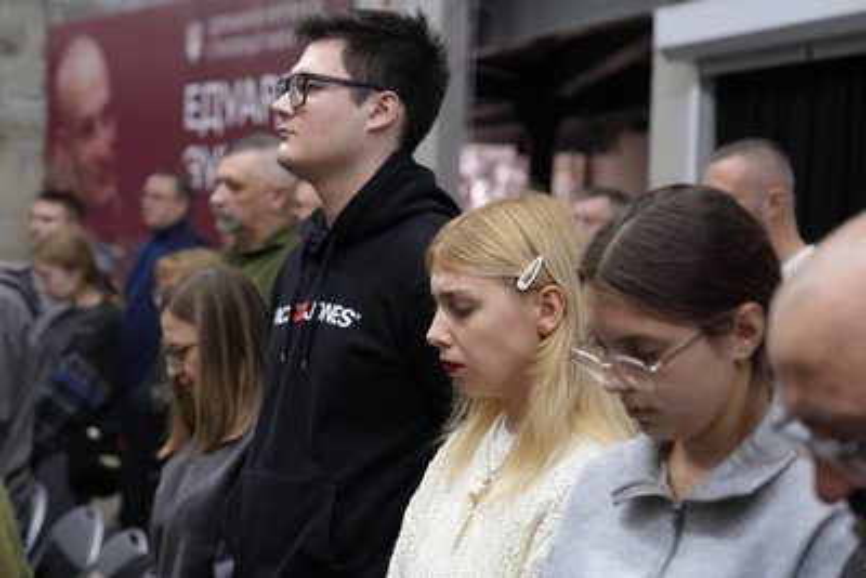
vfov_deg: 19.5
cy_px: 289
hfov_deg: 28.8
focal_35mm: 70
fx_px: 1684
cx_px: 433
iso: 10000
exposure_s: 1/160
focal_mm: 70
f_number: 4
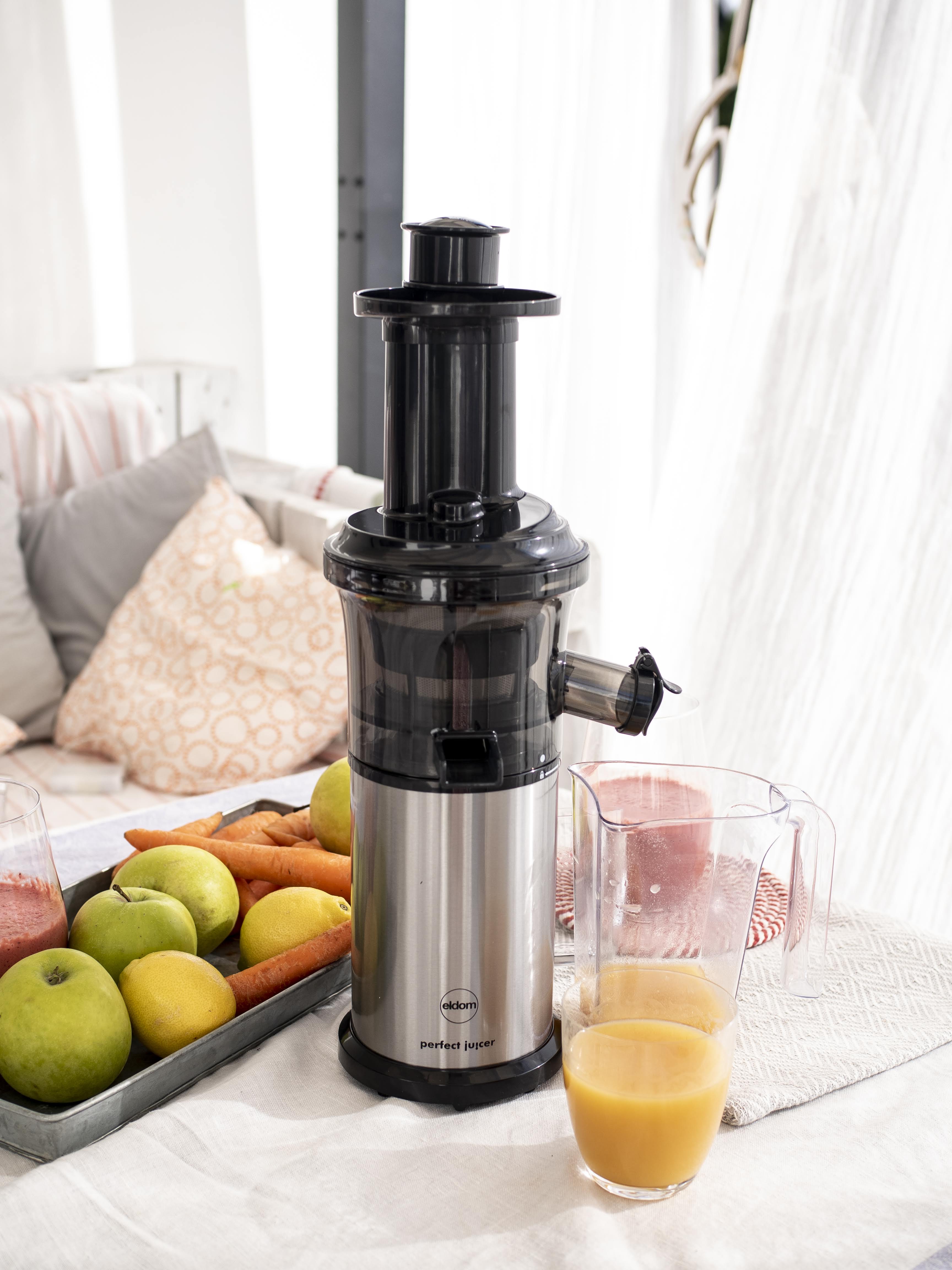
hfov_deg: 29.1
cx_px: 476
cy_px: 635
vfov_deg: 38.2
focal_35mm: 50
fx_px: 1833
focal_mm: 25
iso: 100
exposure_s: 1/640
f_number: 2.8
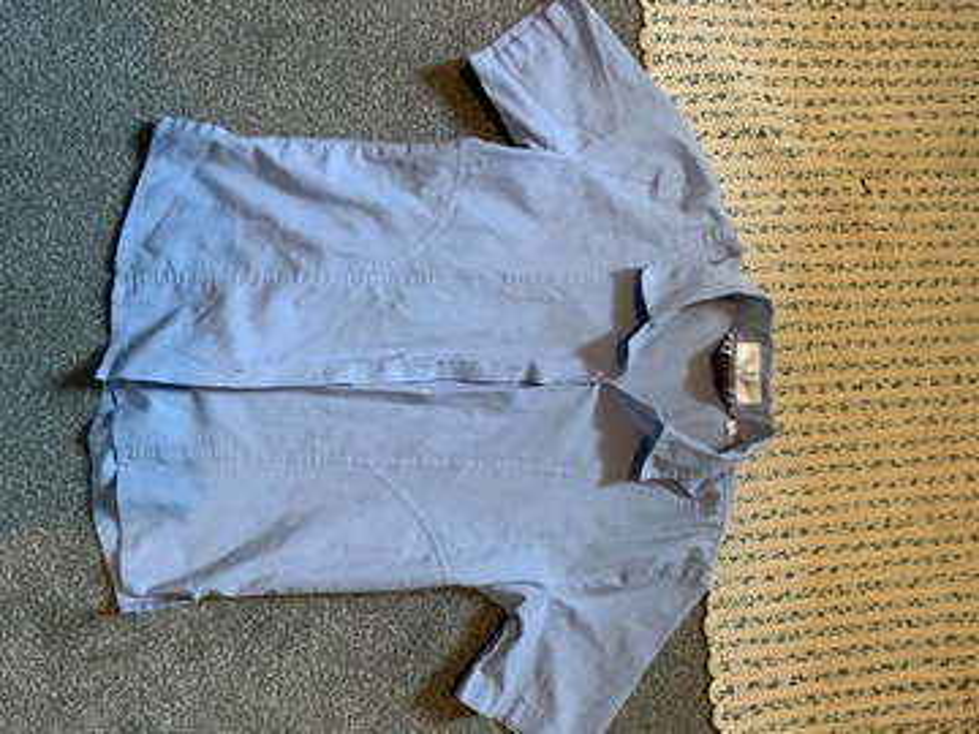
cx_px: 490
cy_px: 367
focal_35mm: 29
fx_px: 820
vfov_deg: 48.2
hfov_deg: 61.7
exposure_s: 1/60
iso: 200
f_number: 1.8
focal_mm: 3
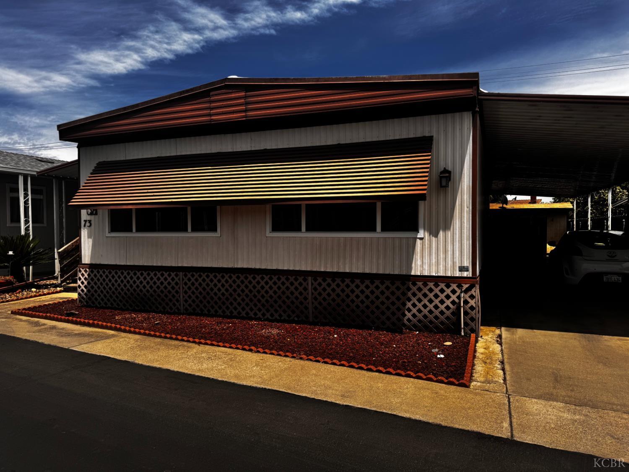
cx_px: 314
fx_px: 436
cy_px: 236
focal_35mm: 24
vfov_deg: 56.8
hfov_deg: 71.6
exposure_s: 1/4950
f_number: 1.78
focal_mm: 6.76
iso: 80
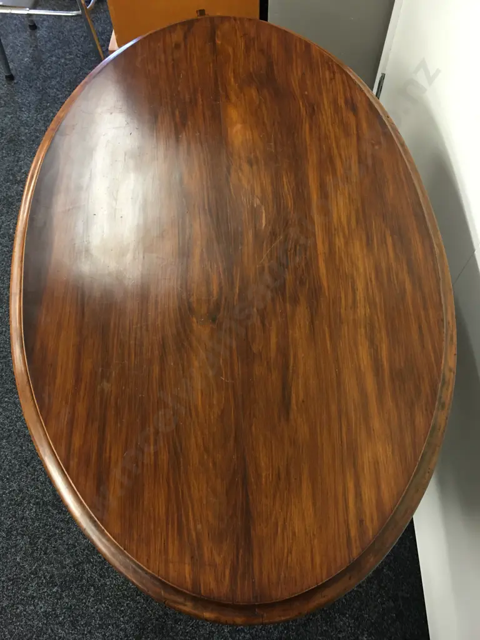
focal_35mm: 29
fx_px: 536
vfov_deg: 61.7
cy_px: 320
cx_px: 240
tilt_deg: -60.6
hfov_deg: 48.2
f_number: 2.2
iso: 100
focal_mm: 4.15
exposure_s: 1/17
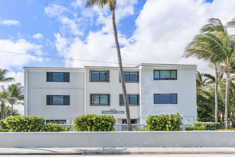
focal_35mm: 27
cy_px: 78
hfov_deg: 67.4
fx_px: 176
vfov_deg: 47.9
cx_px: 118
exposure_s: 1/250
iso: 100
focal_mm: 18
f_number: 11
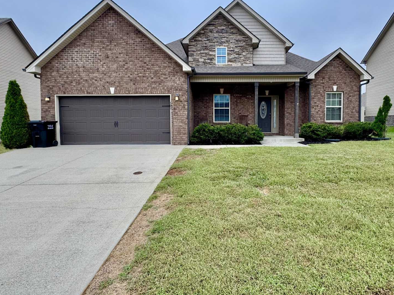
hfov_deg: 81.5
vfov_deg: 65.8
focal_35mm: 20
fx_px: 228
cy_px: 132
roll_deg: +0.1
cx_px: 218
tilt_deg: -2.9
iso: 40
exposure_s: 1/459
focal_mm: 2.22
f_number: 2.2
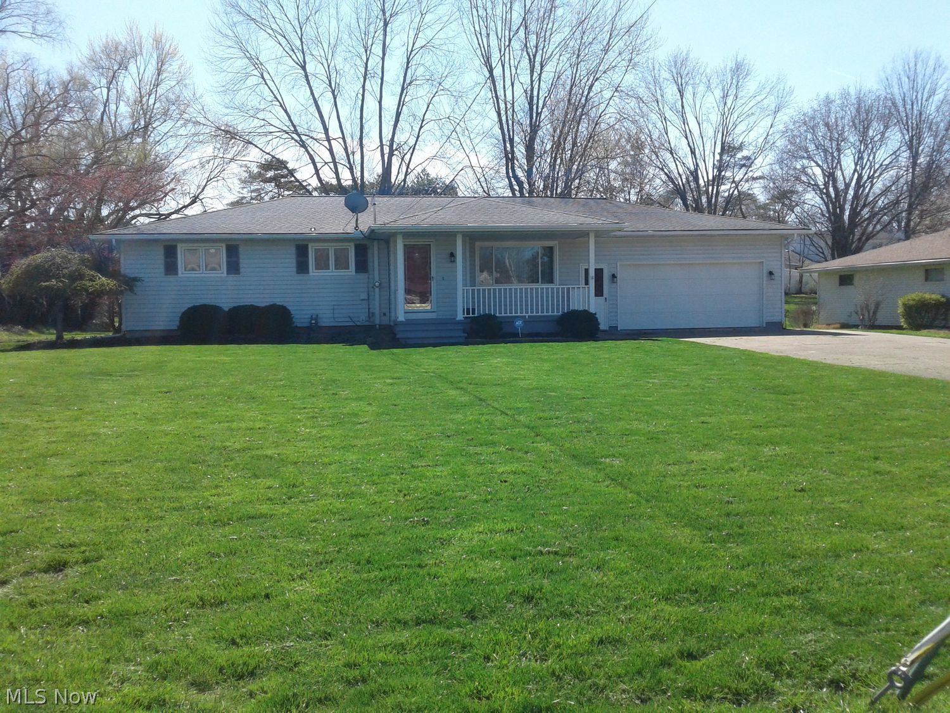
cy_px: 356
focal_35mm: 33
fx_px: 906
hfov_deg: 55.4
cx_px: 475
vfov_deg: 42.9
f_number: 2.2
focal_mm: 3.3
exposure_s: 1/1127
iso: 50
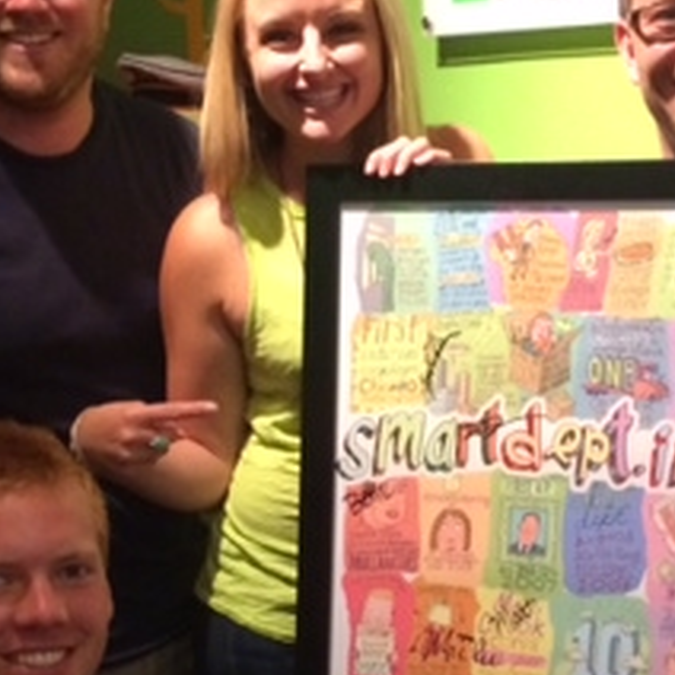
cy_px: 465
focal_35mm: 80
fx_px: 1765
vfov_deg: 21.5
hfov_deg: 21.6
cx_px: 446
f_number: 2.2
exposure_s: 1/30
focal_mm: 4.12
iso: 320
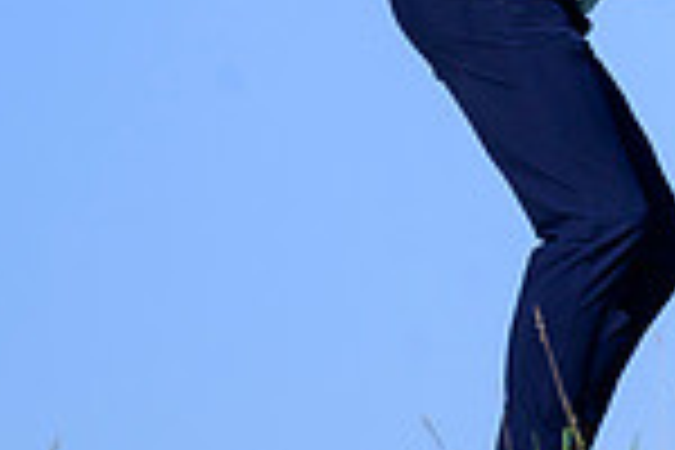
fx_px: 29079
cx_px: 945
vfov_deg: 0.9
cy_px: -299
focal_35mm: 1551
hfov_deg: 1.3
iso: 320
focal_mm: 400
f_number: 5.6
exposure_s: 1/3200
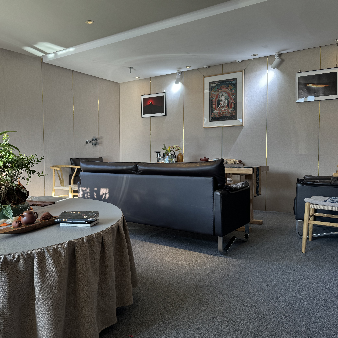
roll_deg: +0.5
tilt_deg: -2.7
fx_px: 320
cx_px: 110
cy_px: 166
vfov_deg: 55.6
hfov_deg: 54.4
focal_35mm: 29
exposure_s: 1/100
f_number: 1.78
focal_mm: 6.76
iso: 64
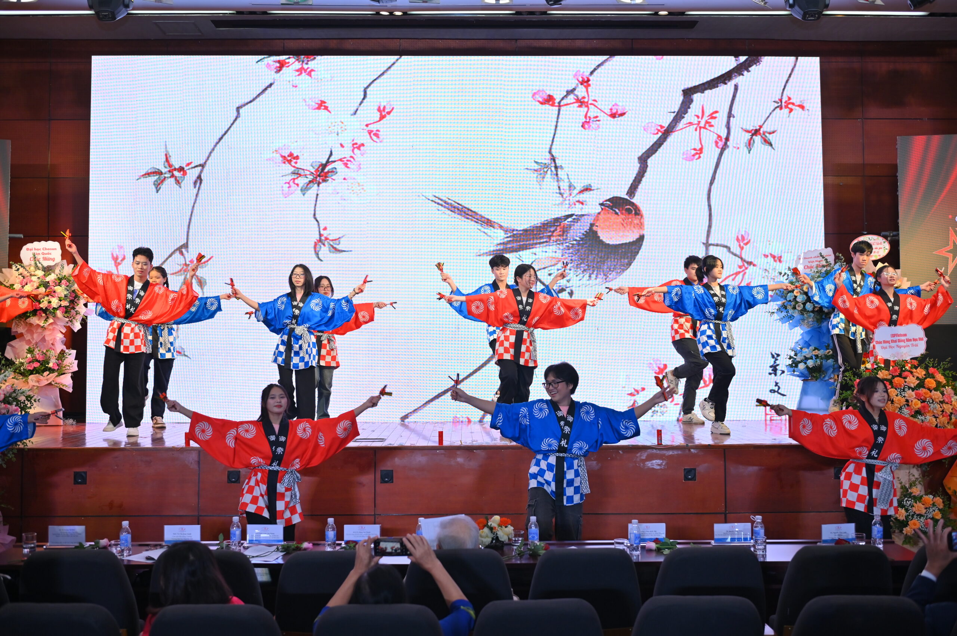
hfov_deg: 50.7
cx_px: 478
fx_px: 1009
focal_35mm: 38
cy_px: 318
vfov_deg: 35.0
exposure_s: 1/250
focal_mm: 38
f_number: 4
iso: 400
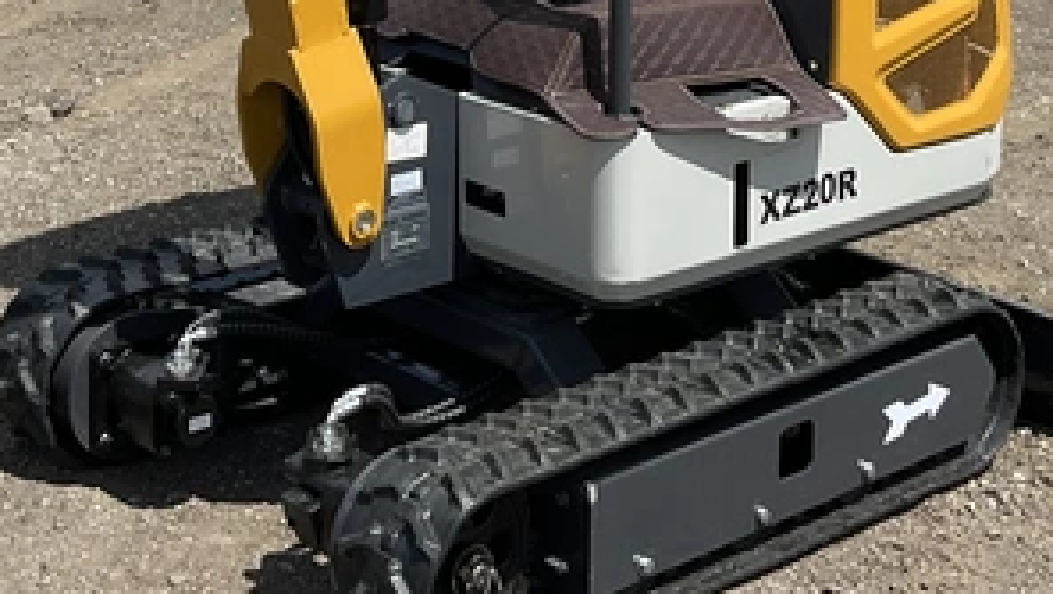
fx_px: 2235
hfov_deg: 26.4
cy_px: -226
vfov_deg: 14.4
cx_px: 416
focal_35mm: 80
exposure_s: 1/2058
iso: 25
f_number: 1.8
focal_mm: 3
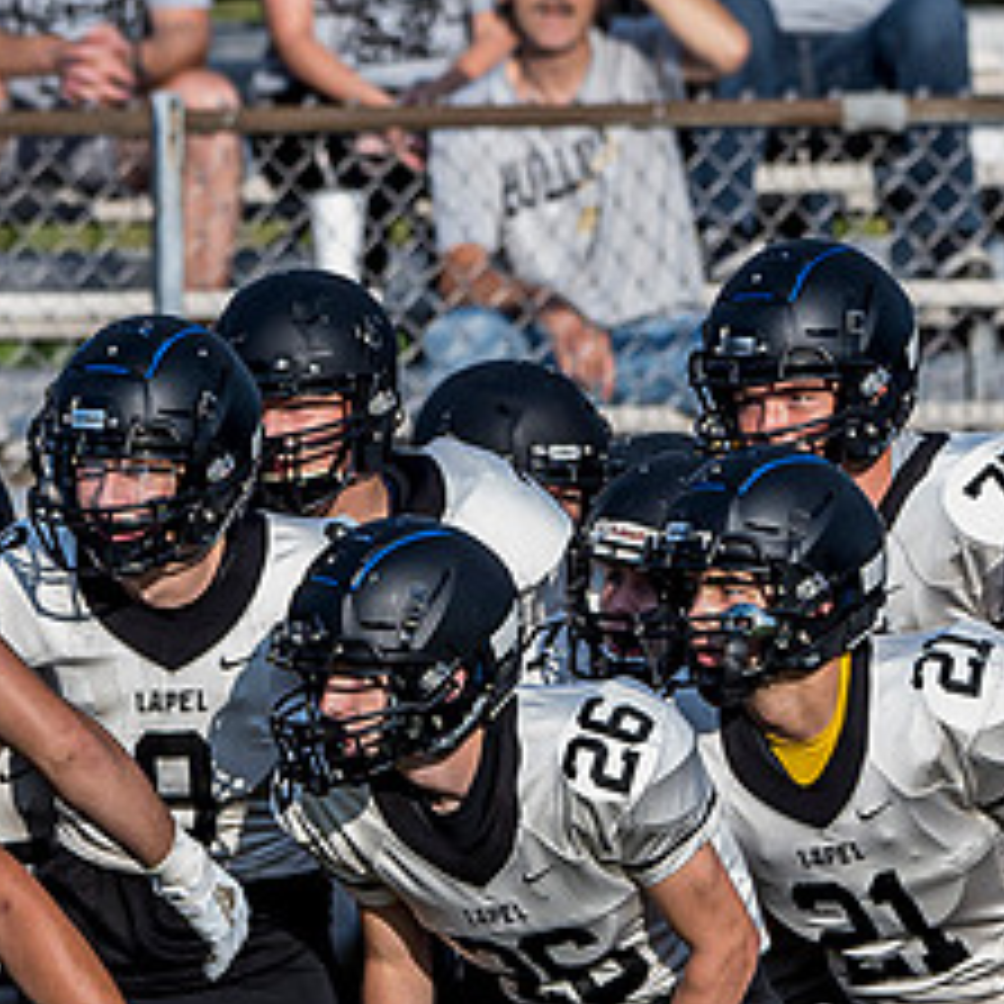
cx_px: 126
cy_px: 716
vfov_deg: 1.2
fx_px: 46038
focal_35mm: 1403
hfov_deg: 1.2
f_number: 4
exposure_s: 1/1250
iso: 160
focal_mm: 200
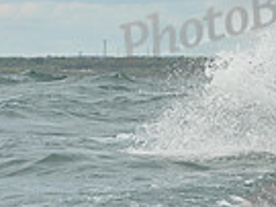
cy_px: -124
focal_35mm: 373
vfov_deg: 4.0
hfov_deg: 5.2
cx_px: 515
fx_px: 2971
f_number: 11
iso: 320
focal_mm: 90
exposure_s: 1/1250
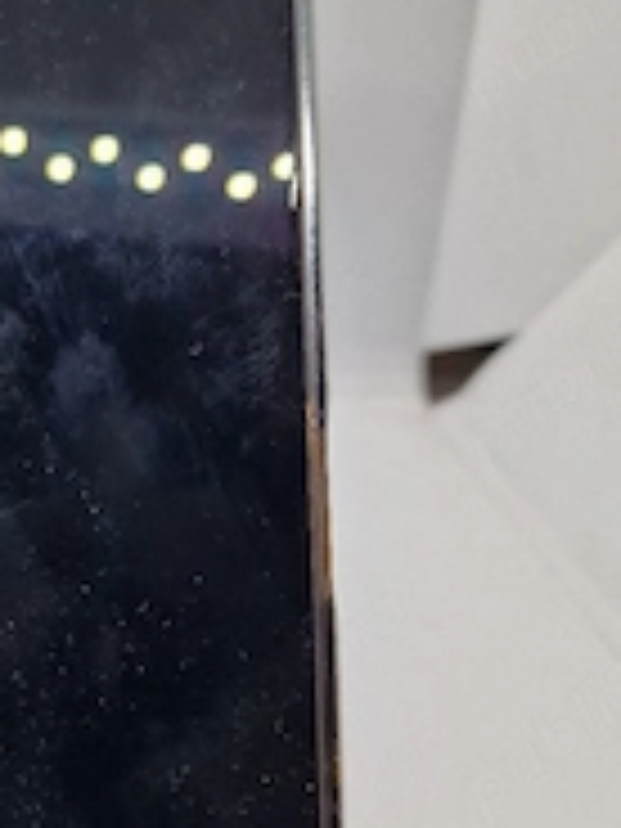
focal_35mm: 50
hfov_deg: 27.4
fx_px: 1196
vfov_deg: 38.2
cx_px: 0
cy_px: 405
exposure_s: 1/182
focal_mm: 6.4
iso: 50
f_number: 1.8
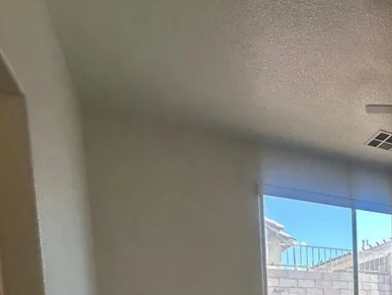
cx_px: 459
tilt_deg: -5.1
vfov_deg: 31.9
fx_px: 419
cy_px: 358
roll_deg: +0.5
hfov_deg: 38.5
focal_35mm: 37
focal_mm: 2.22
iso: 50
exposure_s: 1/120
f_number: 2.2
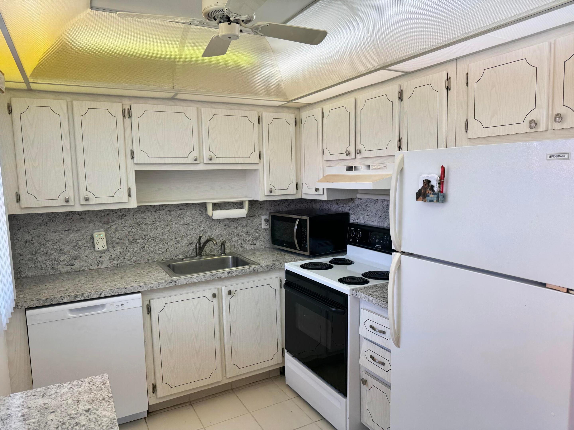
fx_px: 398
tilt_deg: -6.9
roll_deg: +1.4
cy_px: 215
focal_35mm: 24
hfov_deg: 71.6
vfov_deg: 56.8
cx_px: 287
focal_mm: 6.76
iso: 80
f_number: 1.78
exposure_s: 1/202
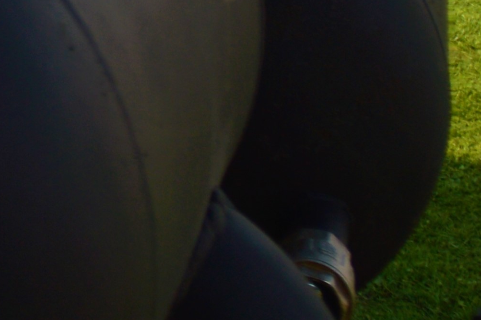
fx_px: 2163
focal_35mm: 162
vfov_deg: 7.8
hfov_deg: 11.2
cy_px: -450
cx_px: -550
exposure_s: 1/1000
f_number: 3.5
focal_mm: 18
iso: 100
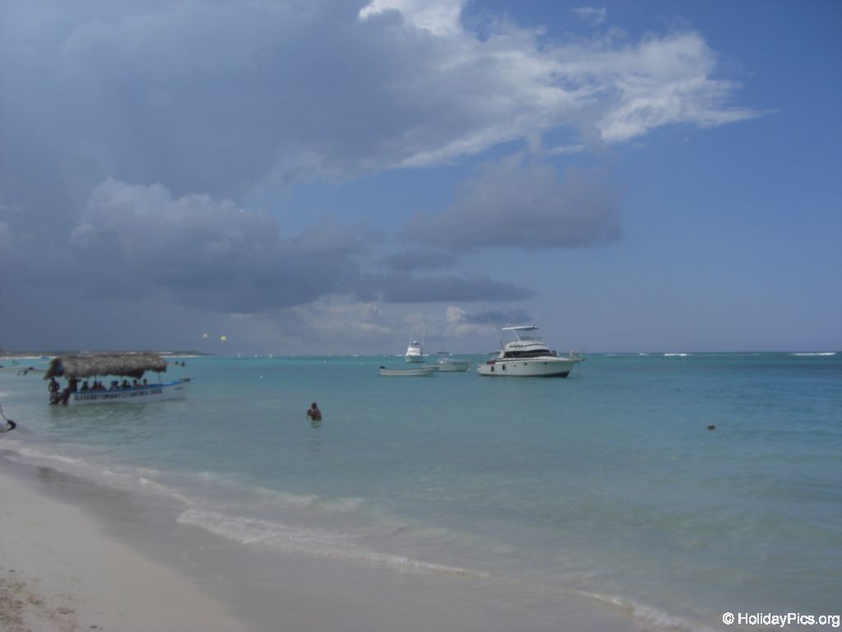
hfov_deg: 49.0
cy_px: 316
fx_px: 924
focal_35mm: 38
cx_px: 421
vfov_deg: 37.7
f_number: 8
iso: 64
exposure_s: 1/320
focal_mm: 6.2
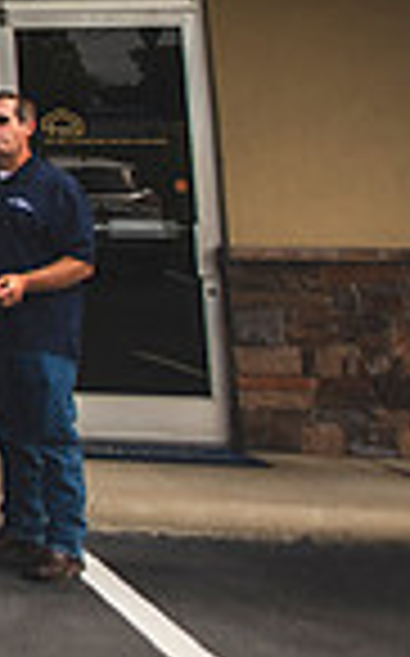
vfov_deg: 20.3
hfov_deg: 9.8
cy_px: -52
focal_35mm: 98
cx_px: -847
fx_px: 1756
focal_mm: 24
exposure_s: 1/800
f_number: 2.8
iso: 100
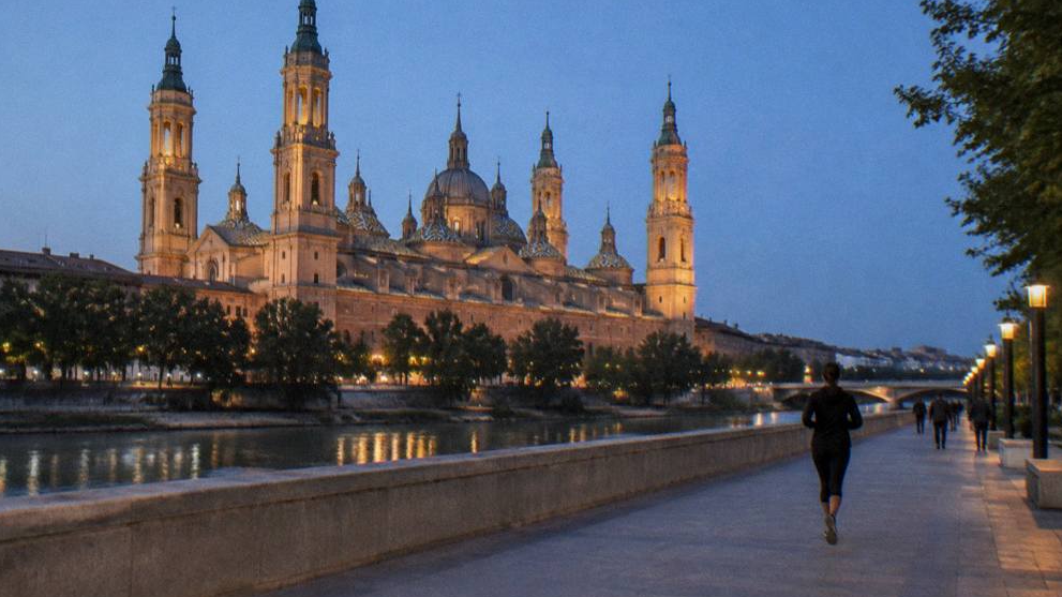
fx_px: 1042
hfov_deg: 54.0
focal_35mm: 37
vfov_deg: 32.0
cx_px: 530
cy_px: 300
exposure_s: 1/160
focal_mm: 35
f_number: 10
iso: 800
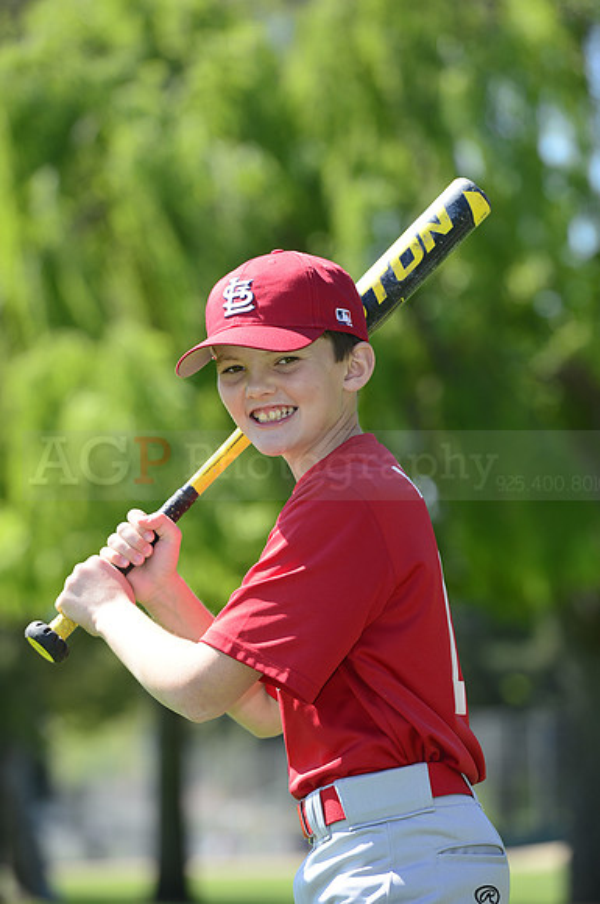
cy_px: 452
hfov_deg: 7.8
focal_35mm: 175
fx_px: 4388
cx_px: 300
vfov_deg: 11.8
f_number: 5.6
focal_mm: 175
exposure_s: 1/400
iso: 200
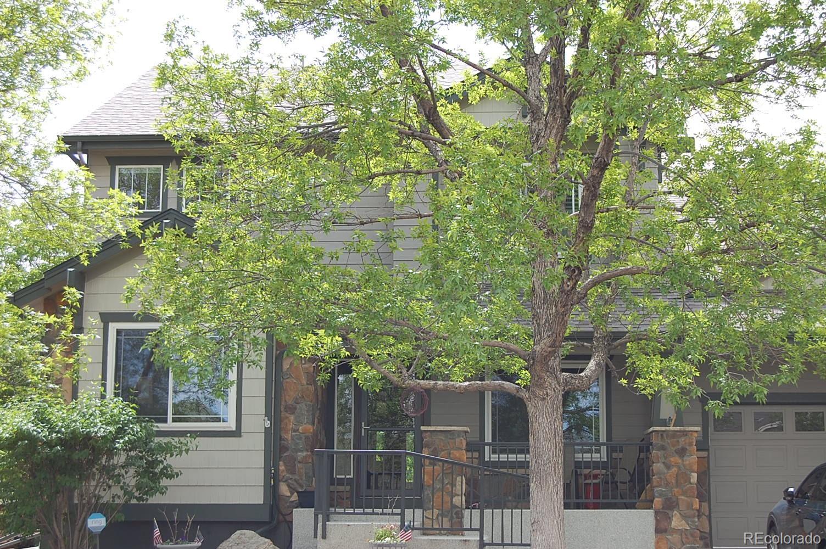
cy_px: 274
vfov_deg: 20.1
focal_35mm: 68
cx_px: 413
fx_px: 1547
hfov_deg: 29.9
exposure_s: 1/200
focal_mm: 45
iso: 200
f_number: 7.1
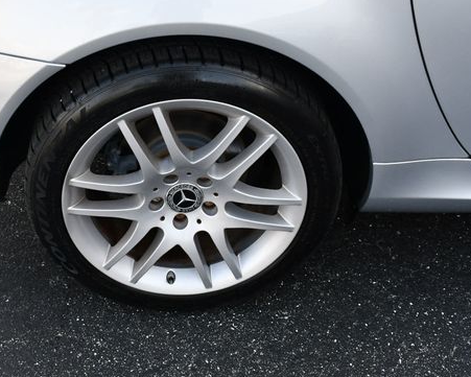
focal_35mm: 48
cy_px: 186
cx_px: 168
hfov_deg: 38.5
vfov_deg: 31.5
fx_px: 669
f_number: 5.6
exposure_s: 1/250
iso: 320
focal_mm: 18
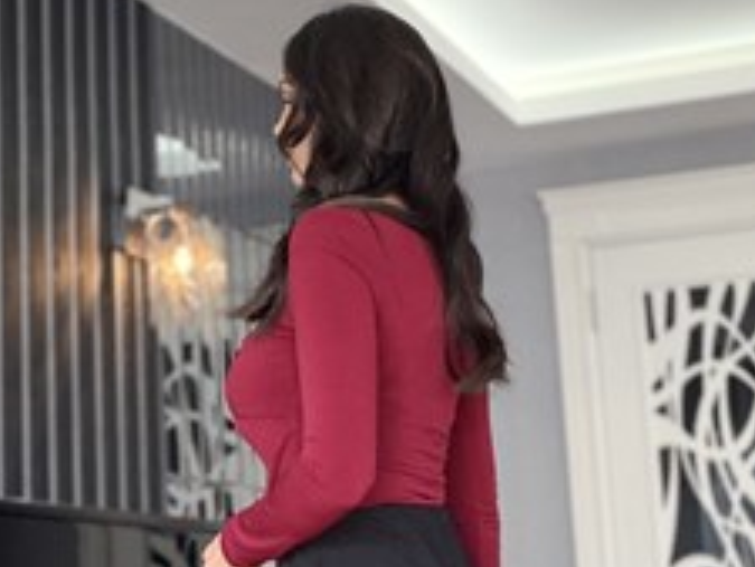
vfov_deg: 19.1
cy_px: 750
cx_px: 242
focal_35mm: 71
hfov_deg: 27.2
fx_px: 1549
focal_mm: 2.71
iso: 125
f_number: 1.9
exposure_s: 1/60
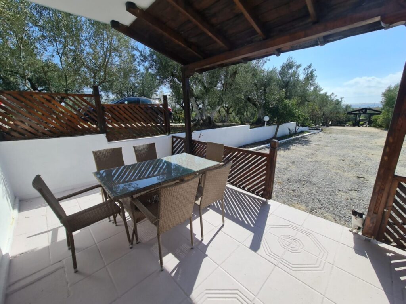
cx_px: 203
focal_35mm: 13
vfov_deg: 89.9
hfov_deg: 106.2
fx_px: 152
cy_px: 152
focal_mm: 2.2
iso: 64
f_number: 2.2
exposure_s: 1/1928
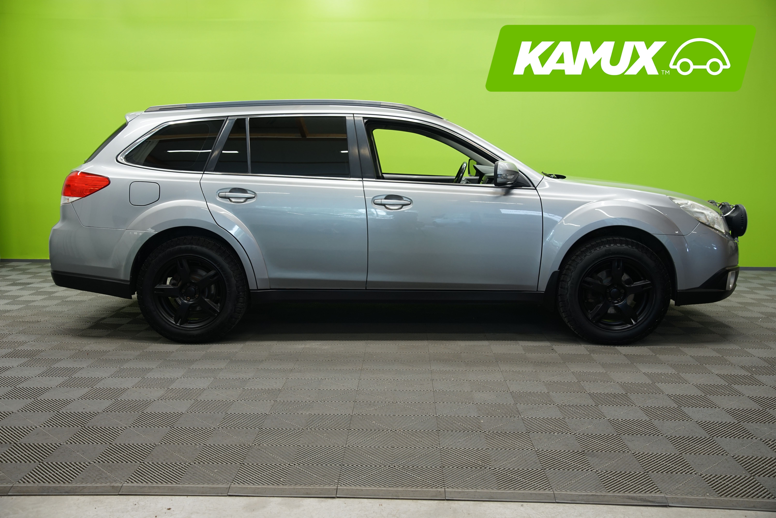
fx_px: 776
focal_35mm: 36
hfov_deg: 53.1
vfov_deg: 36.9
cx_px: 388
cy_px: 259
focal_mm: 36
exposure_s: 1/20
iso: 500
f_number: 5
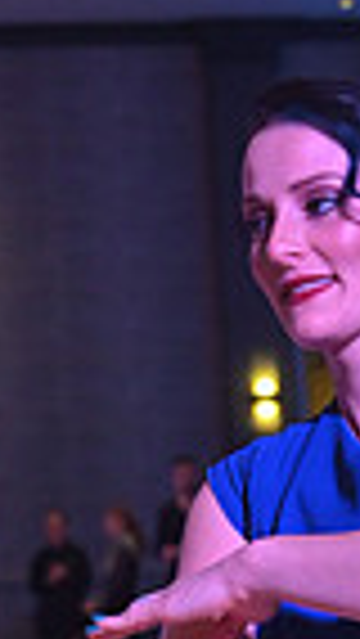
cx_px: 416
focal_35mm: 235
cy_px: 950
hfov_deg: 5.2
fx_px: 3983
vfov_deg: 9.0
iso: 2200
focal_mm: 55
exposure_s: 1/320
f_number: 5
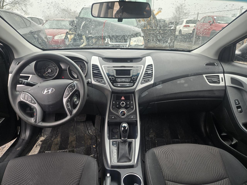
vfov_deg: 58.9
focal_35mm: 23
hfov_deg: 73.9
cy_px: 92
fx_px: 164
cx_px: 124
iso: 80
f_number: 1.8
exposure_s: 1/180
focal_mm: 5.4
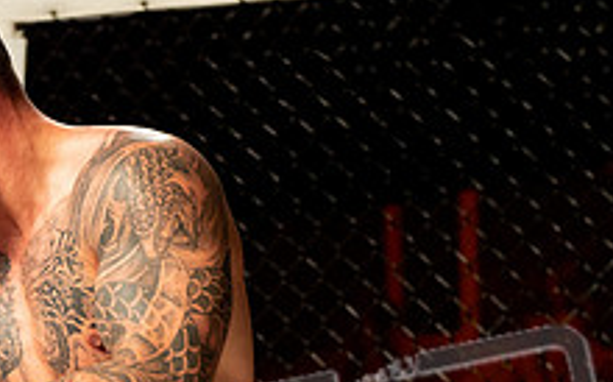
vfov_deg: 6.7
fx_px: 3238
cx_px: -117
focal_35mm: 194
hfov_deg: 10.6
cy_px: 510
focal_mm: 70
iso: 1600
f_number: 4.5
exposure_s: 1/500
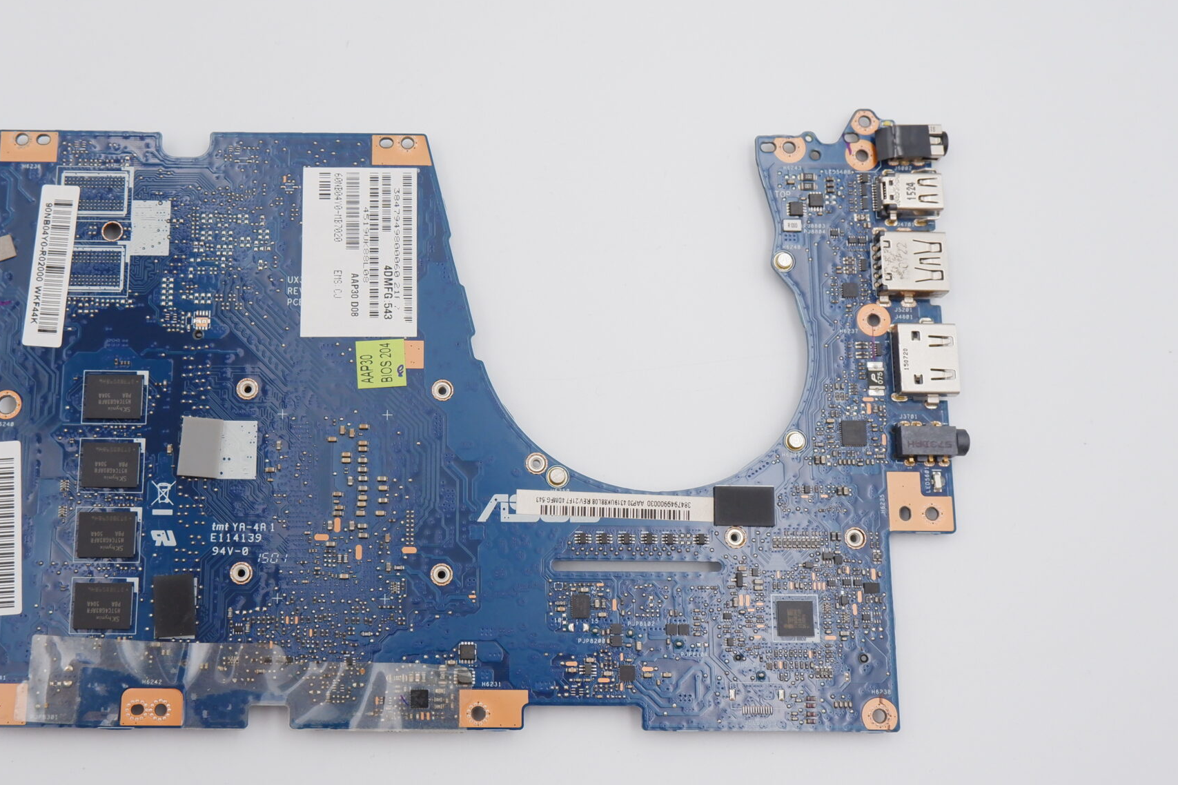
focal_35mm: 45
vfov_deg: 29.9
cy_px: 391
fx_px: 1472
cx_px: 444
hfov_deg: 43.3
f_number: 5.6
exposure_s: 1/250
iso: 800
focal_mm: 20.3
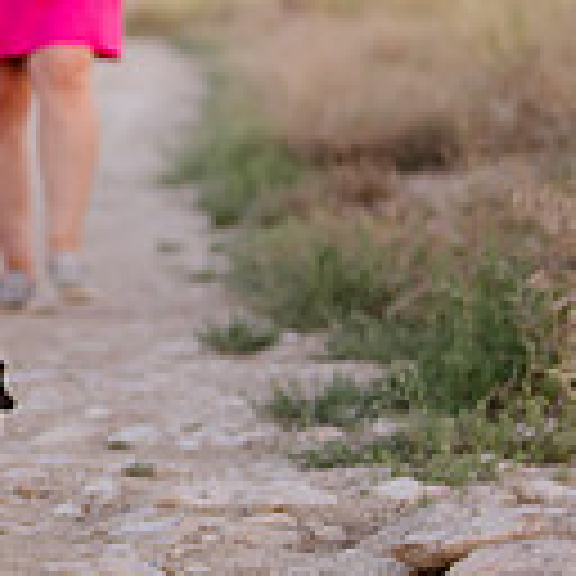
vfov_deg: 6.5
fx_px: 5064
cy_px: 187
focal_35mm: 269
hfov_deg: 6.4
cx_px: -387
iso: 250
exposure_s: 1/200
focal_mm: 70
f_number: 2.8
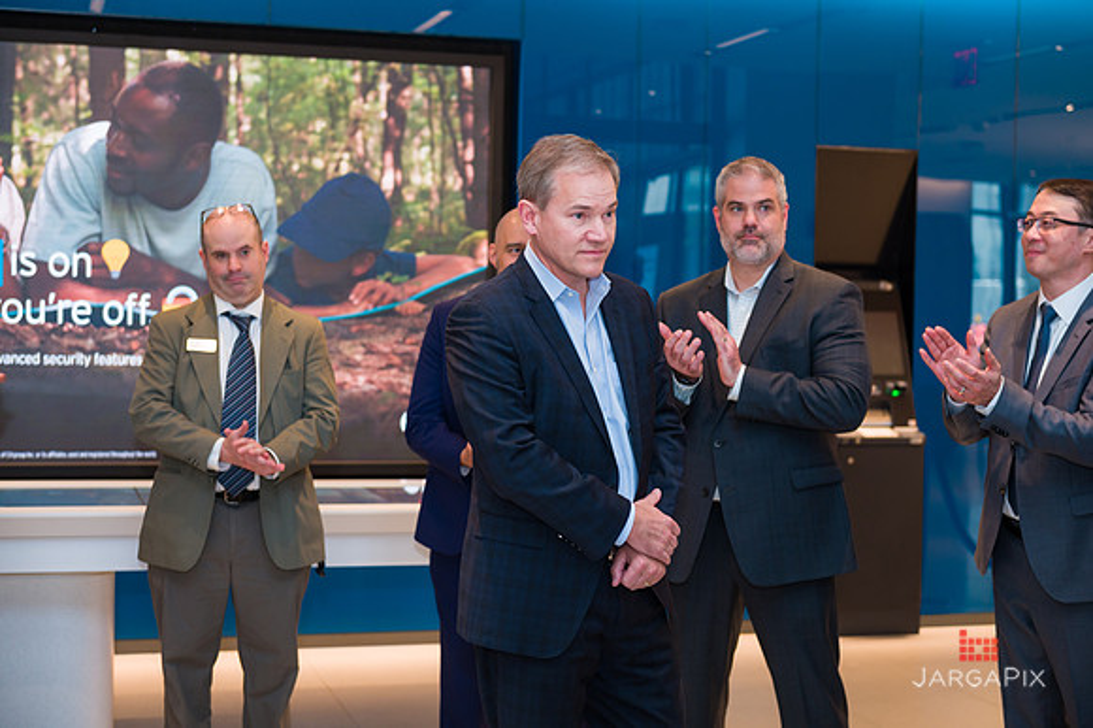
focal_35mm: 60
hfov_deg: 33.4
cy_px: 364
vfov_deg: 22.6
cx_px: 546
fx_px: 1821
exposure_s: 1/200
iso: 800
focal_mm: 60
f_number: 4
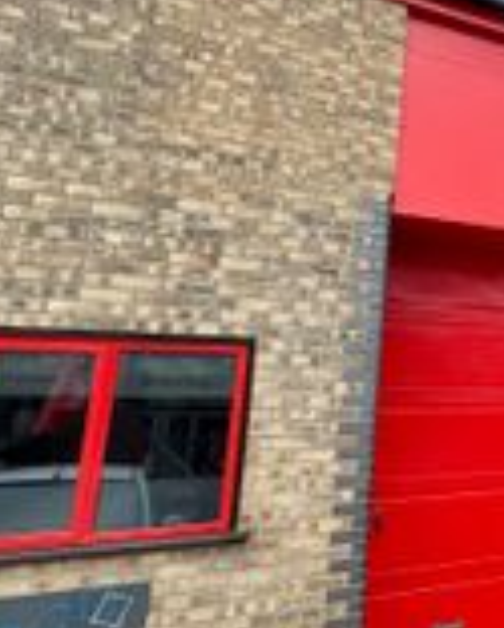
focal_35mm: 35
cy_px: 282
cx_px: 633
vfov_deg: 51.4
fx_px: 652
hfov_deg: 33.0
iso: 40
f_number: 2.2
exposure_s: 1/485
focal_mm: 2.22
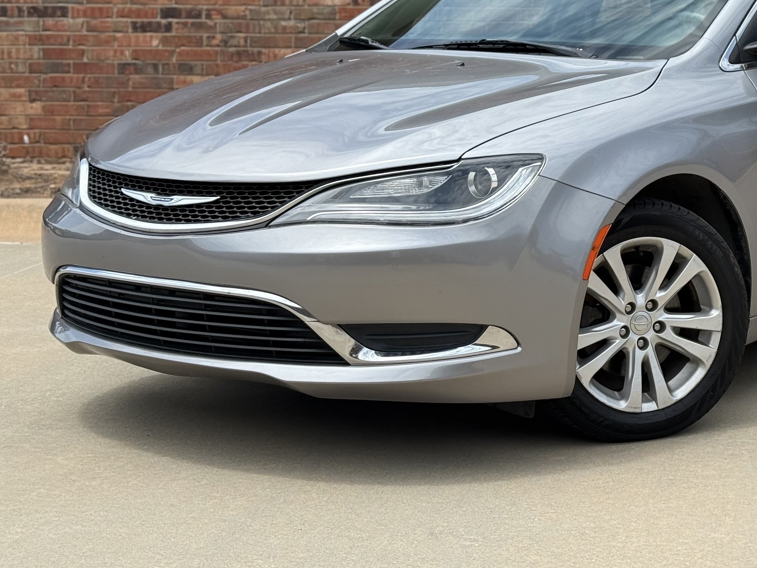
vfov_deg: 17.7
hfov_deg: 23.2
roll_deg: -0.3
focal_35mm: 83
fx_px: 1815
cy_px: 133
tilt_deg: -2.5
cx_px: 598
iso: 64
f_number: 1.78
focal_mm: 6.76
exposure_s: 1/3891
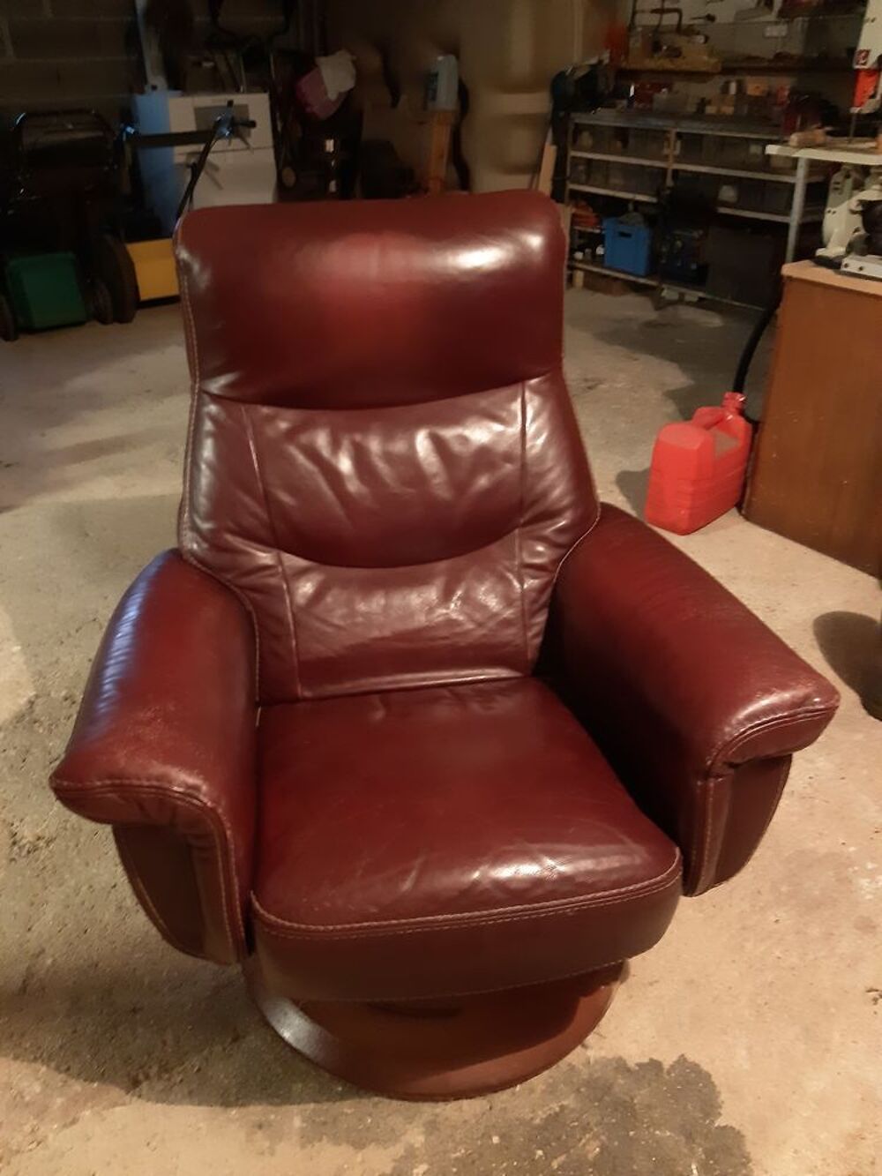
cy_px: 588
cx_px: 441
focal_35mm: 26
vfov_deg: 67.3
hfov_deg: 53.1
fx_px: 883
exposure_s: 1/10
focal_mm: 3.92
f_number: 1.7
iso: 500
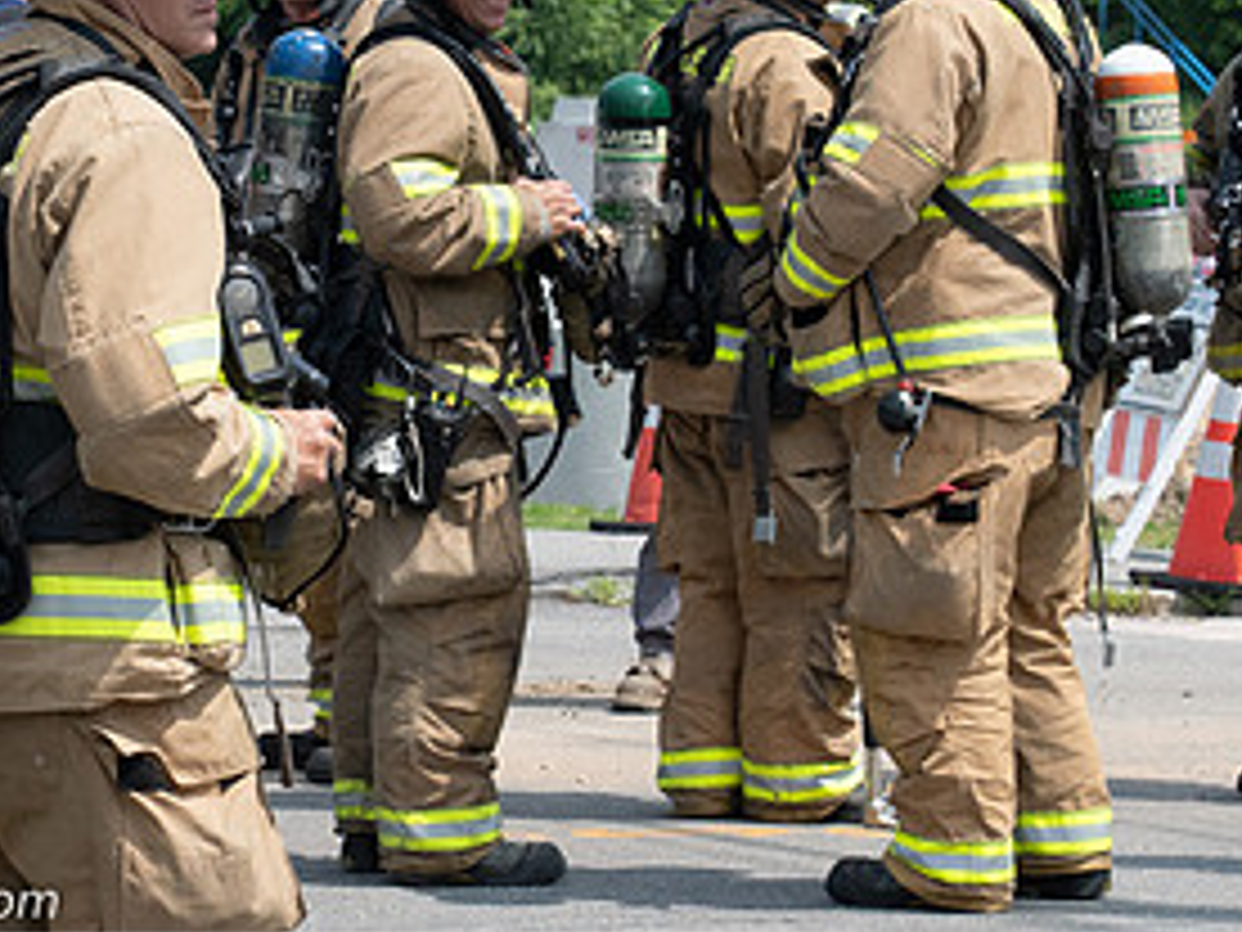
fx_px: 9436
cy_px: 493
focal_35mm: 263
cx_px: 185
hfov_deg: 7.5
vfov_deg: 5.7
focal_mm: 80
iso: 1000
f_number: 10
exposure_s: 1/2500
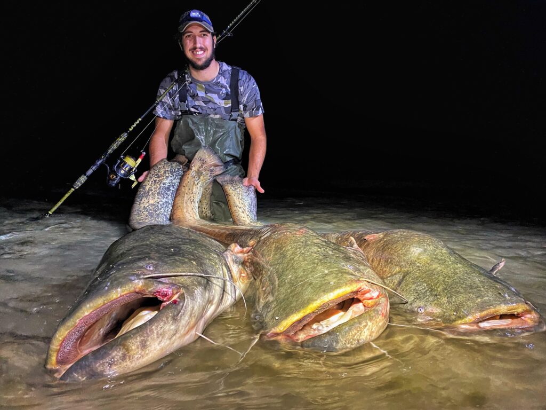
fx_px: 410
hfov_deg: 67.3
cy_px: 205
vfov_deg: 53.1
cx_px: 273
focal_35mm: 26
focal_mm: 4.25
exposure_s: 1/34
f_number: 1.8
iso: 640
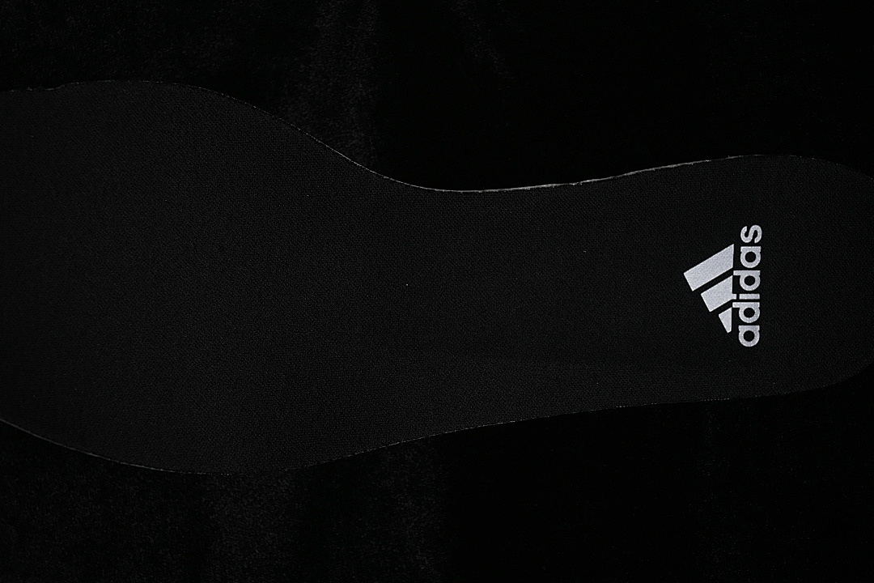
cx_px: 437
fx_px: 1821
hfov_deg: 27.0
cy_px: 292
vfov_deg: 18.2
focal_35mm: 75
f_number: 6.3
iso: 160
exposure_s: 1/60
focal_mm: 50
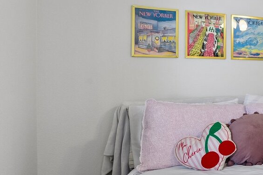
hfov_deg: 29.8
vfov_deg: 29.3
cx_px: 374
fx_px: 336
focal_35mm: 46
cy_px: 79
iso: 450
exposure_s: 1/15
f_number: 8
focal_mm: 16
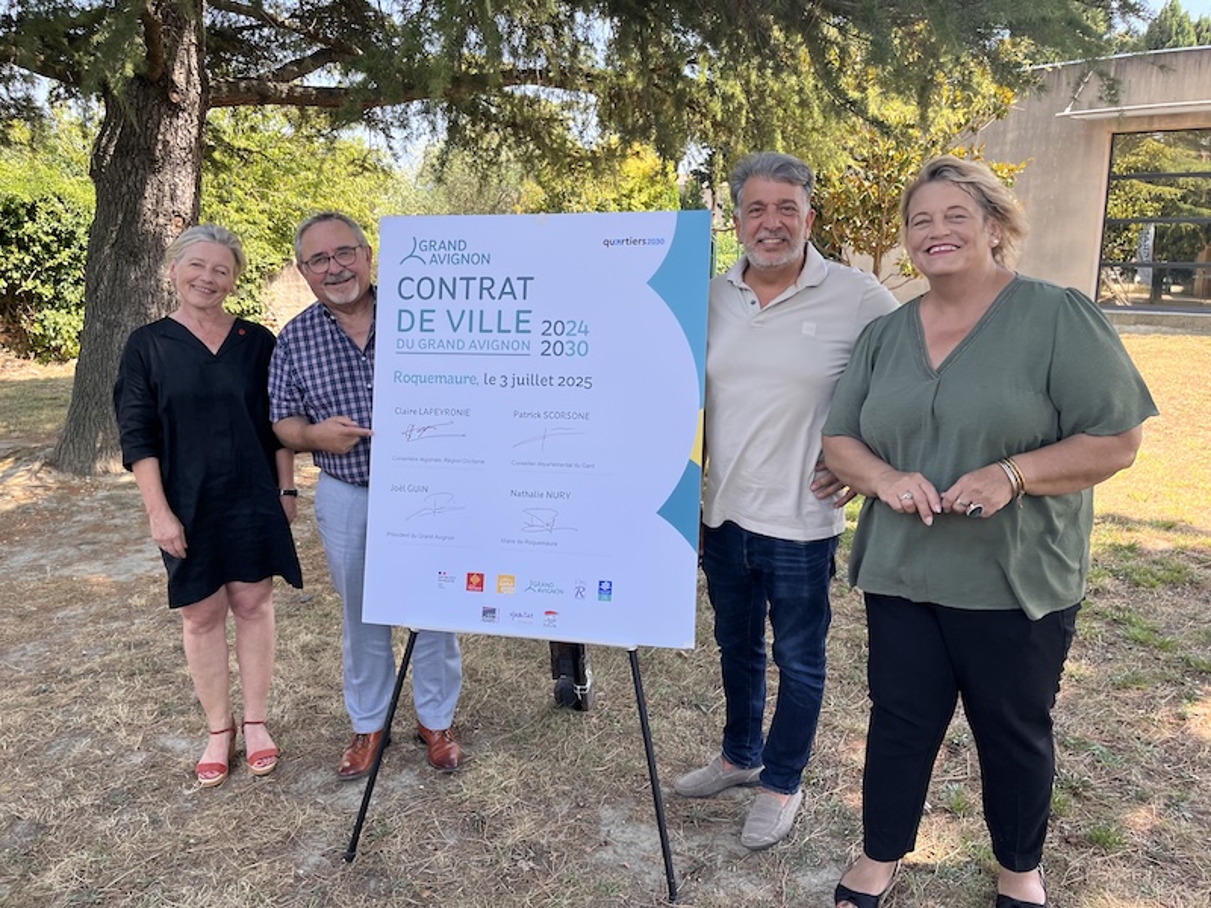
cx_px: 606
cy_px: 454
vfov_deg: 53.1
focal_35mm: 26
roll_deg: -0.8
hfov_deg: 67.3
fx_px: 910
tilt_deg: -11.7
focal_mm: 5.1
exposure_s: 1/537
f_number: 1.6
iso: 50
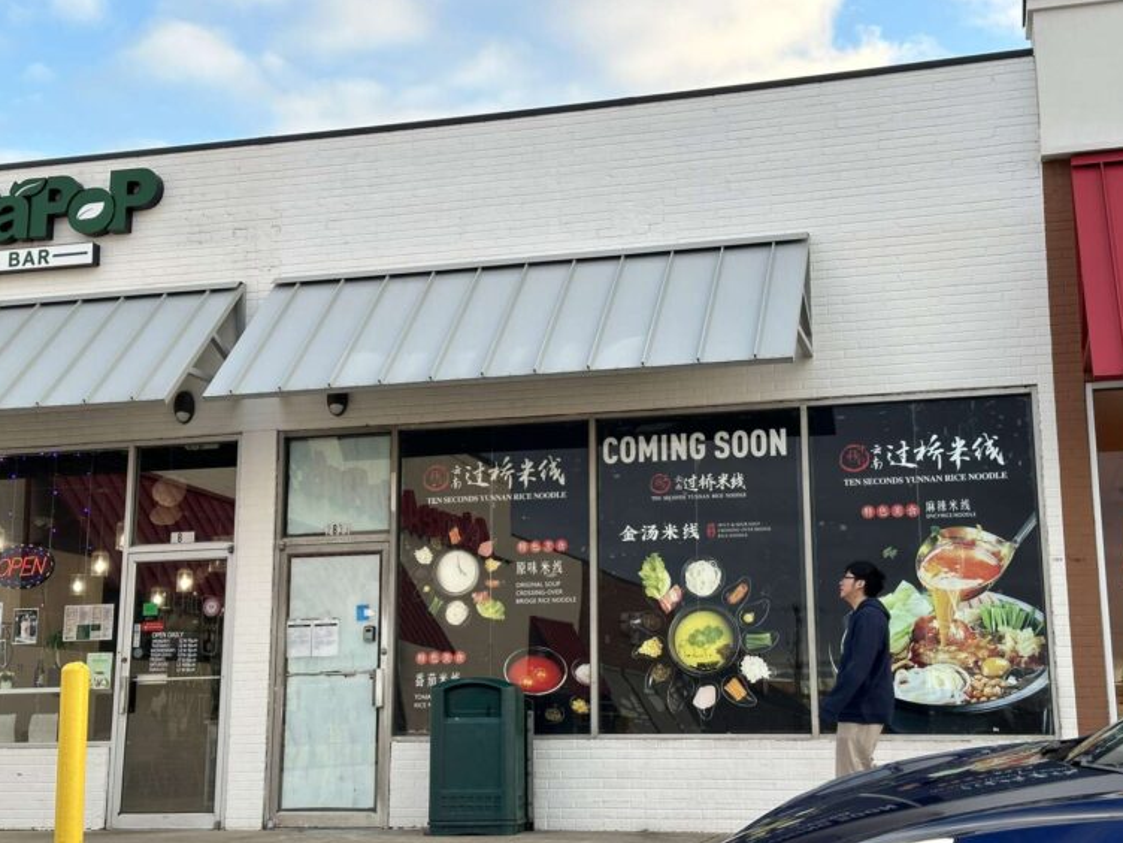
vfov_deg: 29.7
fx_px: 1590
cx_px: 569
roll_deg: +0.2
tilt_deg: +11.4
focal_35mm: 49
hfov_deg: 38.9
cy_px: 424
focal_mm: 6.86
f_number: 1.78
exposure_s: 1/212
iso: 64
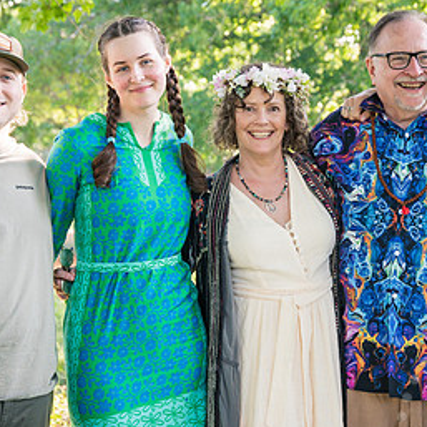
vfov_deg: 18.9
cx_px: 238
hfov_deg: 18.9
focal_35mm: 92
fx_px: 1284
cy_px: 211
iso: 1000
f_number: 4
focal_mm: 48
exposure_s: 1/320
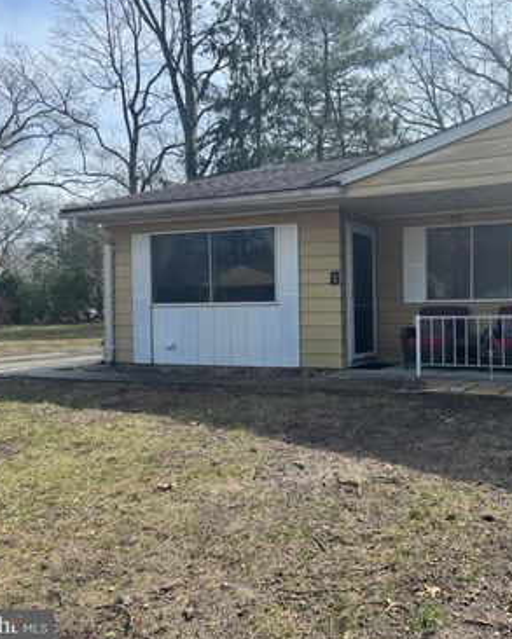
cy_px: 317
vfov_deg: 55.6
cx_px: 384
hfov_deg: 44.3
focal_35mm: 32
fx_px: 606
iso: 80
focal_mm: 6.76
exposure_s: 1/2105
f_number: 1.78
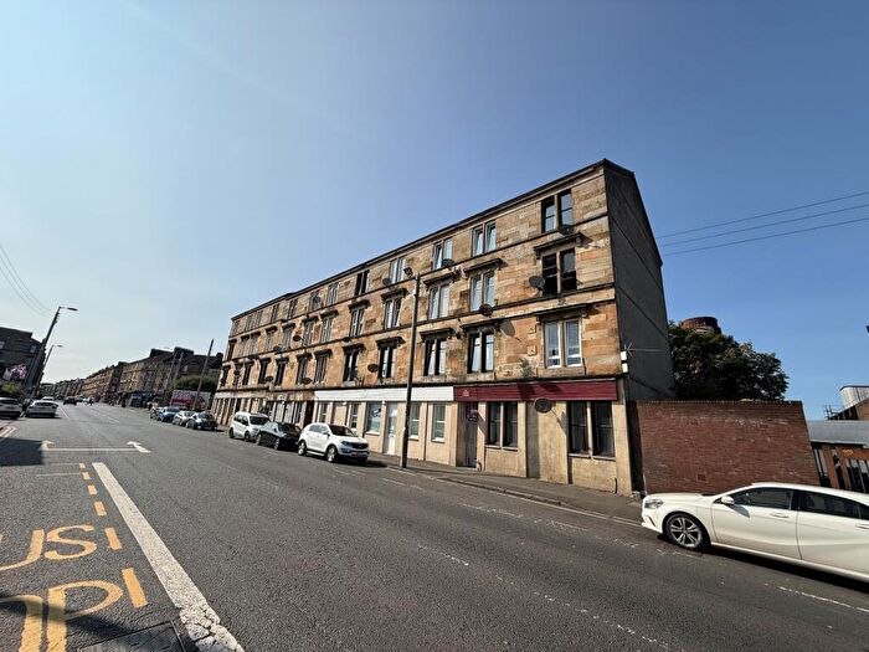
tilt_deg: +16.3
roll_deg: -3.5
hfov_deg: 102.1
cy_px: 326
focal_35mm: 14
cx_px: 434
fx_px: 351
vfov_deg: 85.7
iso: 50
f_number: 2.2
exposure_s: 1/2410
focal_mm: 2.22
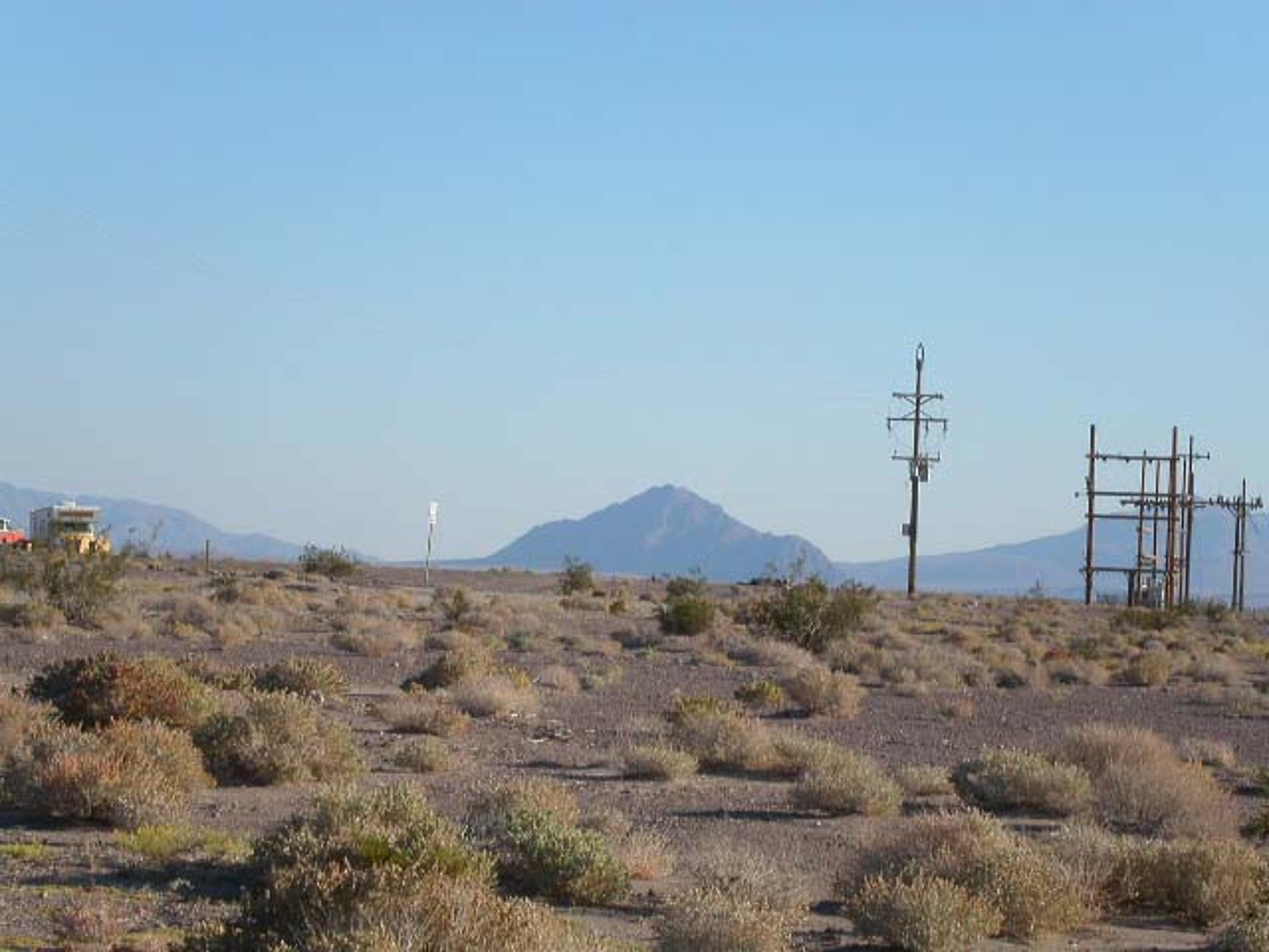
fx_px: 4179
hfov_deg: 17.3
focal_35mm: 114
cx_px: 634
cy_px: 476
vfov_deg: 13.0
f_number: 8
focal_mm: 23.4
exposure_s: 1/350
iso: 100
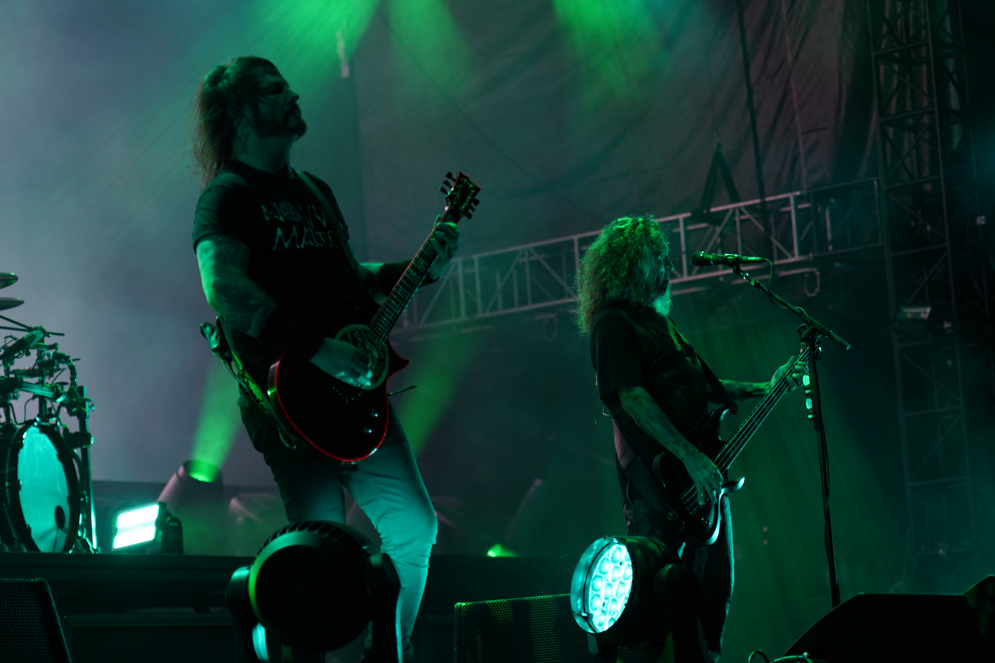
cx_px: 498
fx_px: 2902
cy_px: 332
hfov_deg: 19.5
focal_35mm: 105
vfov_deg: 13.0
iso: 500
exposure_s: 1/125
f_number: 4
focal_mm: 105
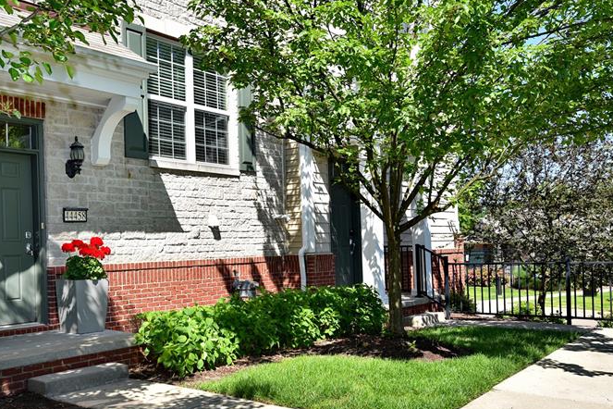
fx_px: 579
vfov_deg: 38.8
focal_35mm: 34
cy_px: 235
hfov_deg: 55.8
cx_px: 290
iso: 100
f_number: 6.3
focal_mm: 22
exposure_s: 1/200
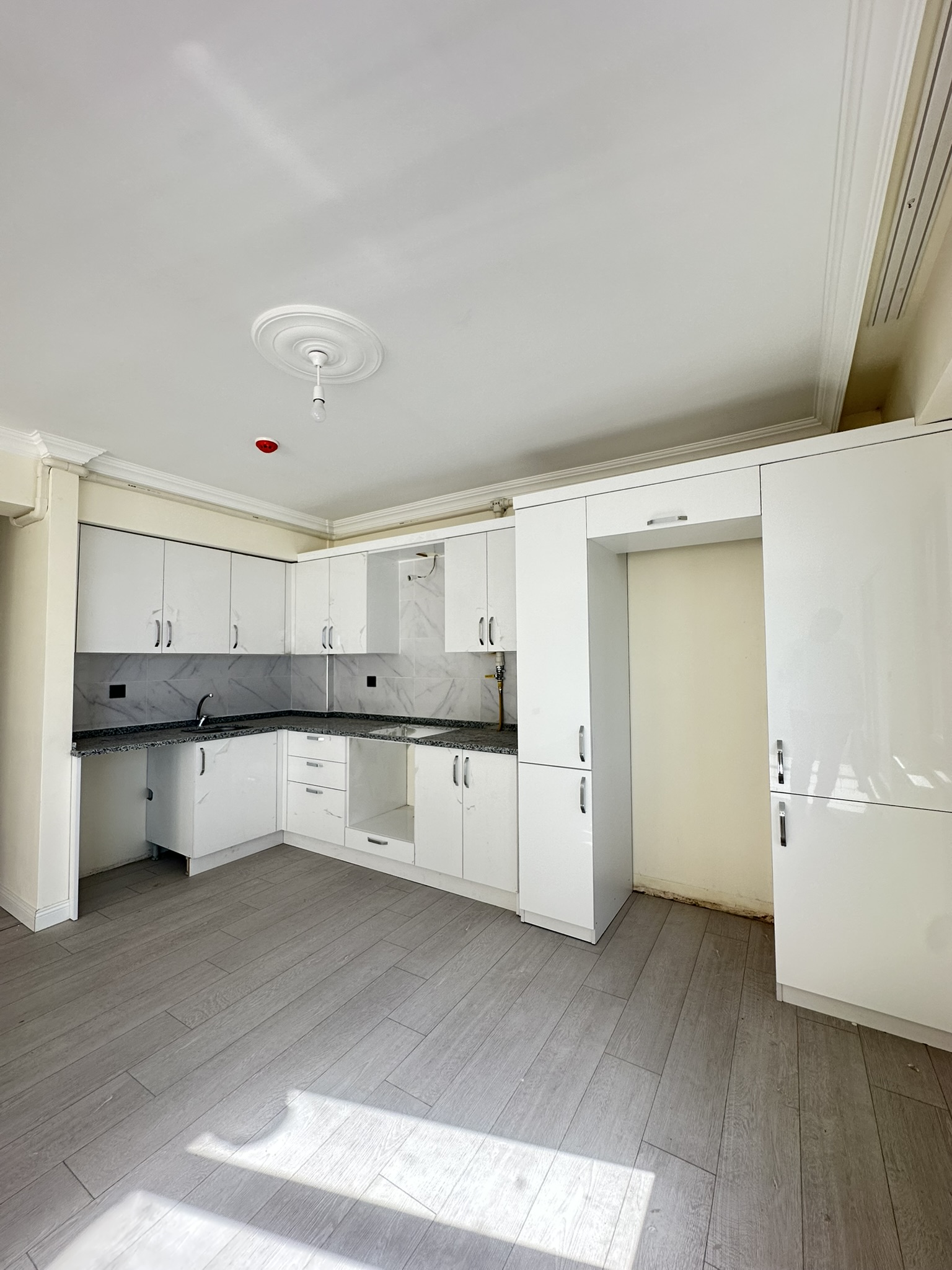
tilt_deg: +3.8
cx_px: 476
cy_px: 635
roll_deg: -0.5
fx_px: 513
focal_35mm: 14
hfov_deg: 85.7
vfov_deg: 102.1
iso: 100
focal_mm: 2.22
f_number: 2.2
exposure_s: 1/99
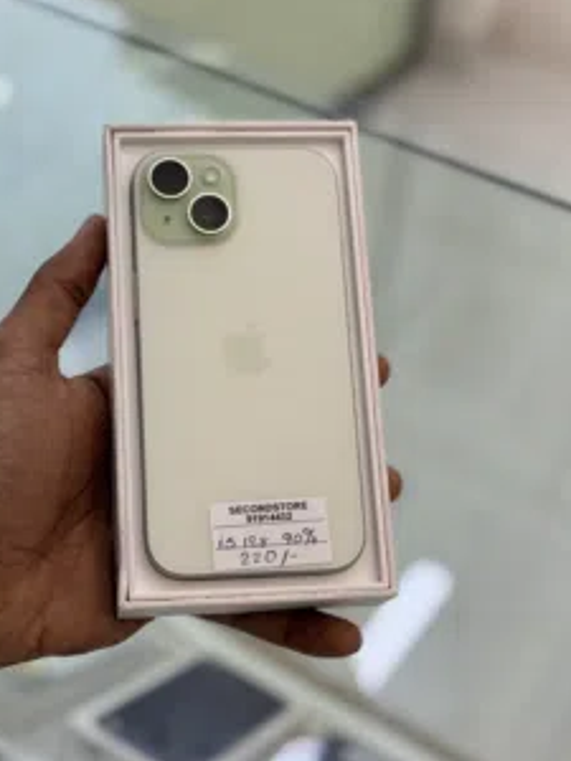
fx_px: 1408
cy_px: 337
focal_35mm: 64
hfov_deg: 22.9
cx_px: 231
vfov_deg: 30.2
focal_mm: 6.76
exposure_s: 1/731
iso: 64
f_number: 1.78
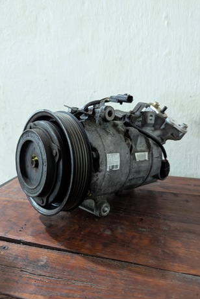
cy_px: 144
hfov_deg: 49.6
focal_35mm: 26
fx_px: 216
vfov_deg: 69.3
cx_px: 91
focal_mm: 6.81
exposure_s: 1/50
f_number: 1.85
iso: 1331
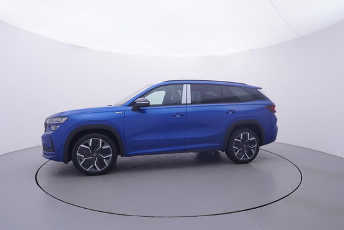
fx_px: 215
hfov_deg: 77.3
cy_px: 115
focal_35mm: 22
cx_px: 172
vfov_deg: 56.2
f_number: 5
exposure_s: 1/80
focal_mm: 15
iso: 200
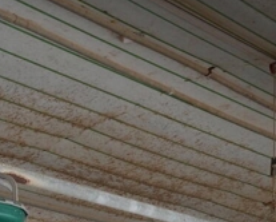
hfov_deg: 16.4
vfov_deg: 12.9
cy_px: 253
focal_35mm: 117
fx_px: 957
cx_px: 112
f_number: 11
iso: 2000
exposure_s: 1/50
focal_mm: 43
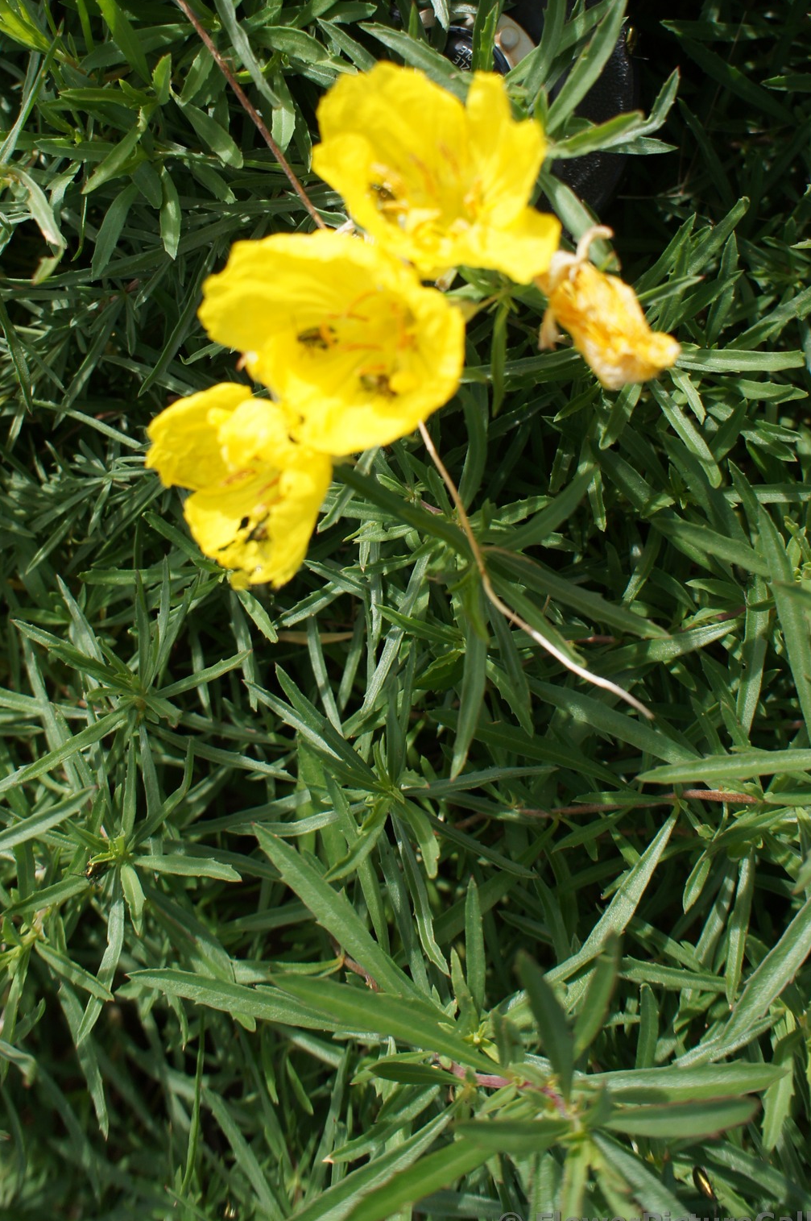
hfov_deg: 37.7
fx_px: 1185
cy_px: 352
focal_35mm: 35
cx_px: 356
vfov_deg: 52.8
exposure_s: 1/500
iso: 200
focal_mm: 16
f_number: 6.3
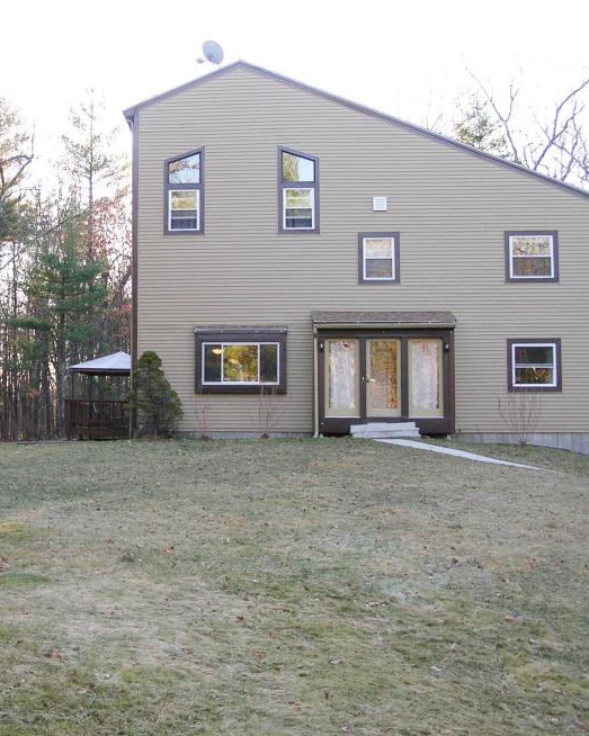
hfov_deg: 27.1
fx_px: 1199
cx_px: 122
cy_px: 340
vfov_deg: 34.1
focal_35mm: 55
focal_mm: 6
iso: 50
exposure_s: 1/103
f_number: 2.7
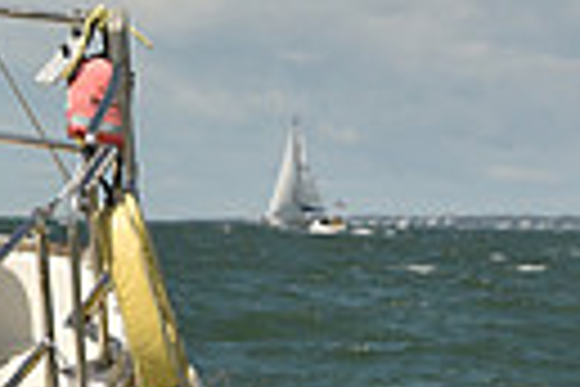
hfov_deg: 3.9
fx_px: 8409
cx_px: -629
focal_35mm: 522
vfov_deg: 2.6
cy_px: 277
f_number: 13
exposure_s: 1/800
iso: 320
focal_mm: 116
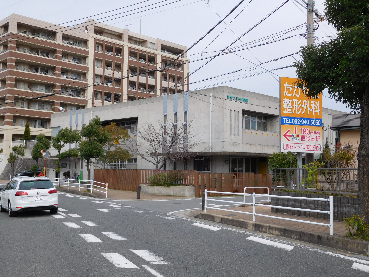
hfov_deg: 46.8
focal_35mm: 40
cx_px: 184
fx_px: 426
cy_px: 138
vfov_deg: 36.0
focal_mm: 7.1
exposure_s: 1/640
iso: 125
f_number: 3.9
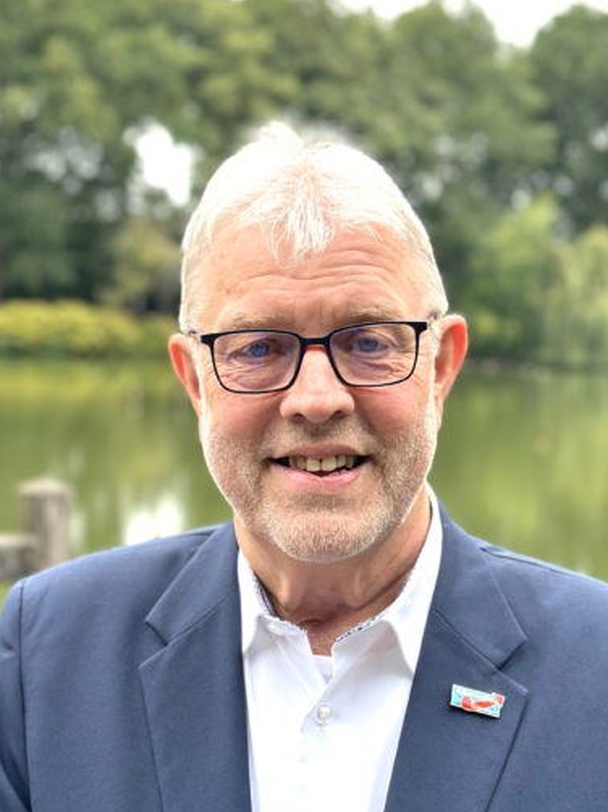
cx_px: 309
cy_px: 400
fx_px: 1149
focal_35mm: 49
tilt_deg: -0.4
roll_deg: +0.7
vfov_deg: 38.9
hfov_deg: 29.7
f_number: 1.78
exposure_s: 1/100
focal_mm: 6.86
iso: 125
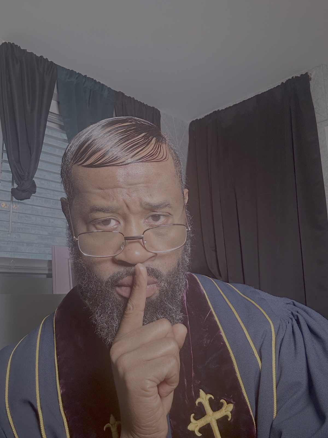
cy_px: 219
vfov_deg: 60.0
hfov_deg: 46.8
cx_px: 164
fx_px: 379
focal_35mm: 30
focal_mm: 2.69
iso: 50
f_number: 1.9
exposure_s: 1/60
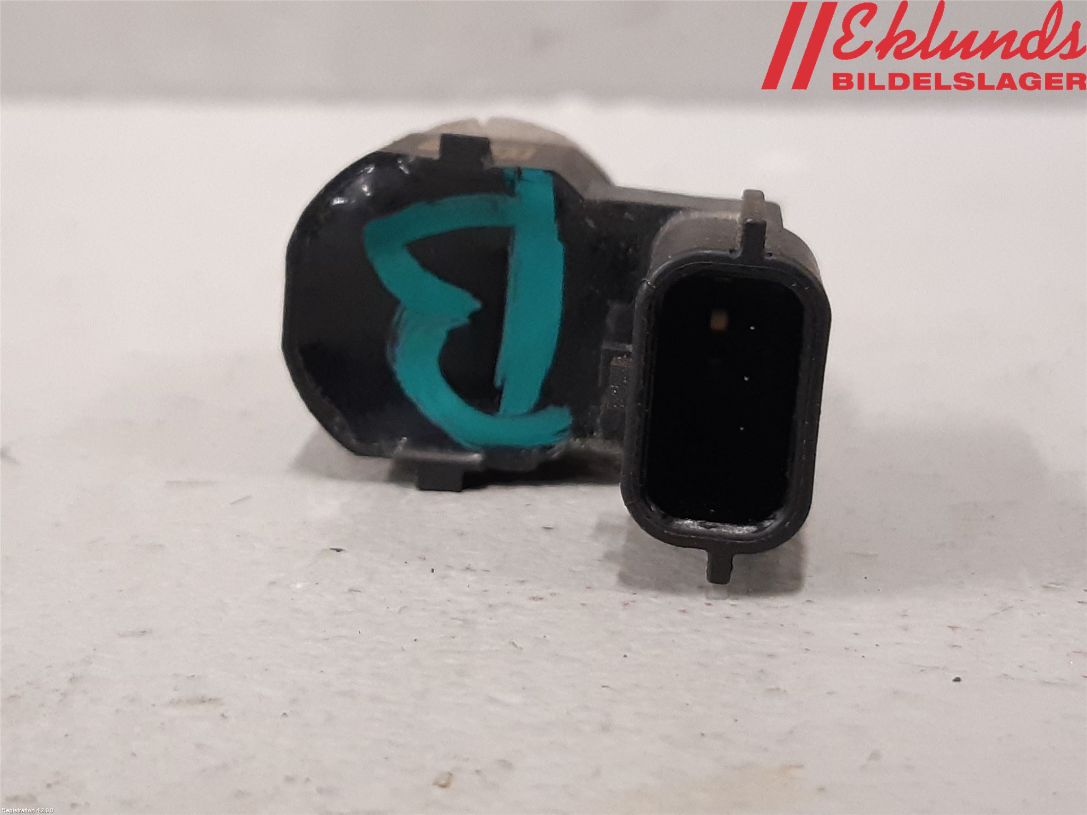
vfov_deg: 53.1
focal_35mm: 26
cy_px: 408
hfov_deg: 67.3
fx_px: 816
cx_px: 544
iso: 250
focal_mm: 3.93
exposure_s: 1/50
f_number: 1.7
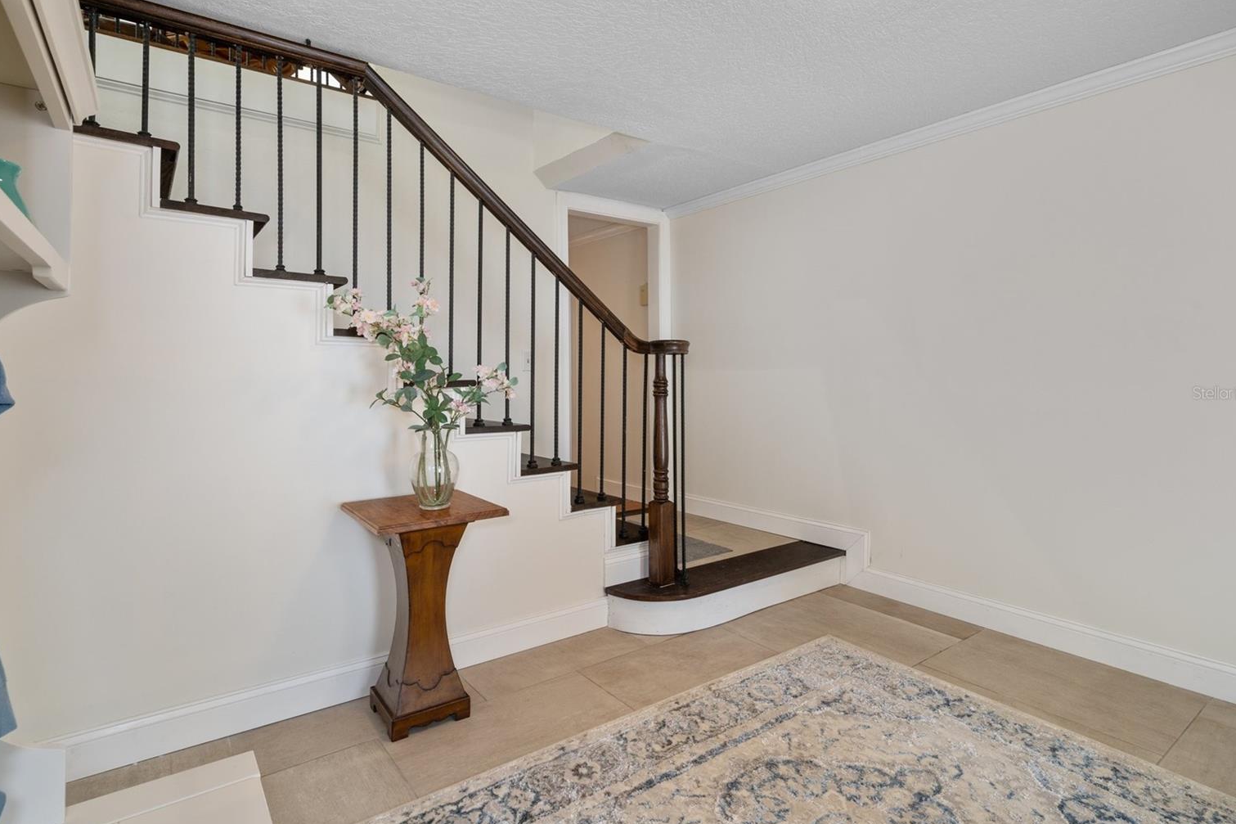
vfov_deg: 67.3
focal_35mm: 18
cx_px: 611
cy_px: 393
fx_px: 618
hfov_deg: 90.0
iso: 320
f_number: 8
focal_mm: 17
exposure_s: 2.5
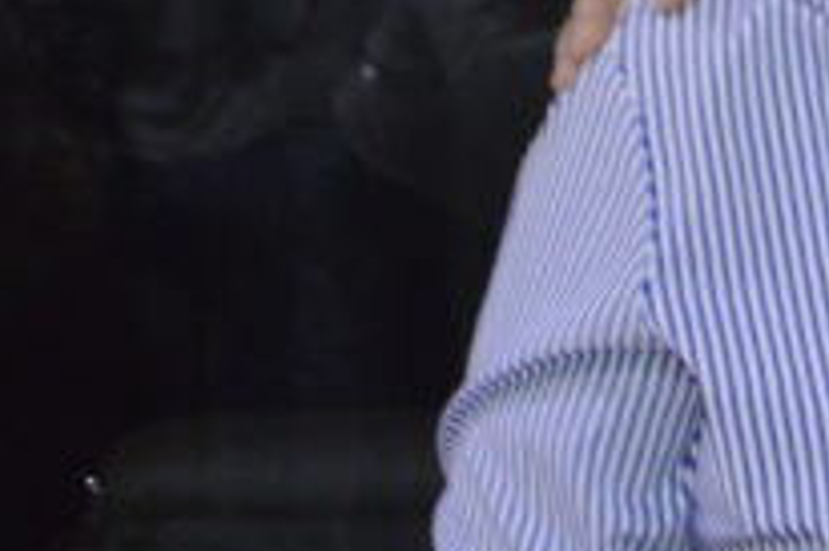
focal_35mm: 149
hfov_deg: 13.1
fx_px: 3428
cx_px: 1219
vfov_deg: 9.1
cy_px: -46
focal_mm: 20
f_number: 3.8
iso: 2000
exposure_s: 1/60
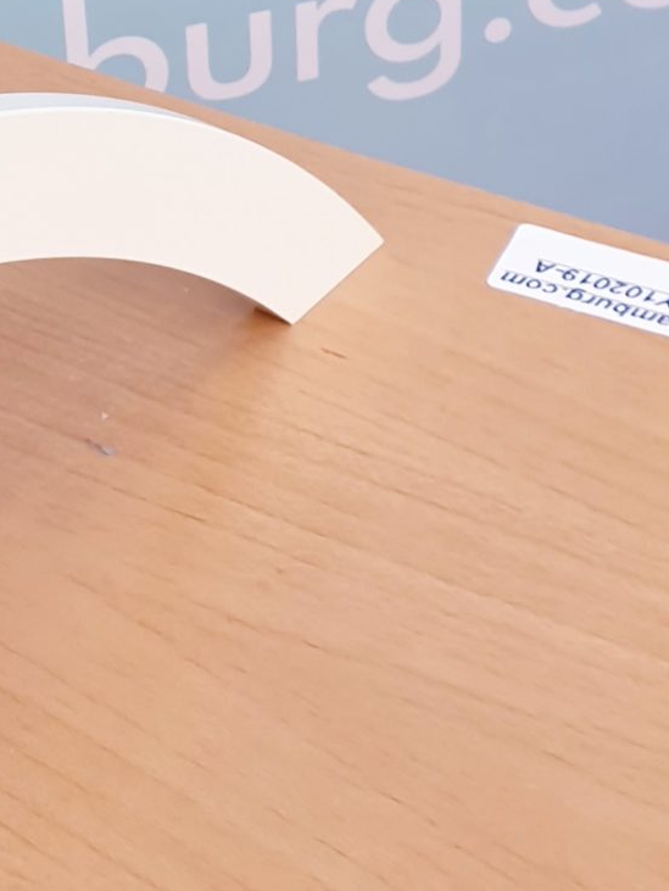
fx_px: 2343
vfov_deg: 19.0
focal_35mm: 91
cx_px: -381
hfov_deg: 14.9
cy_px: -423
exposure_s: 1/50
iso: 100
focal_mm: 4.3
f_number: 2.4
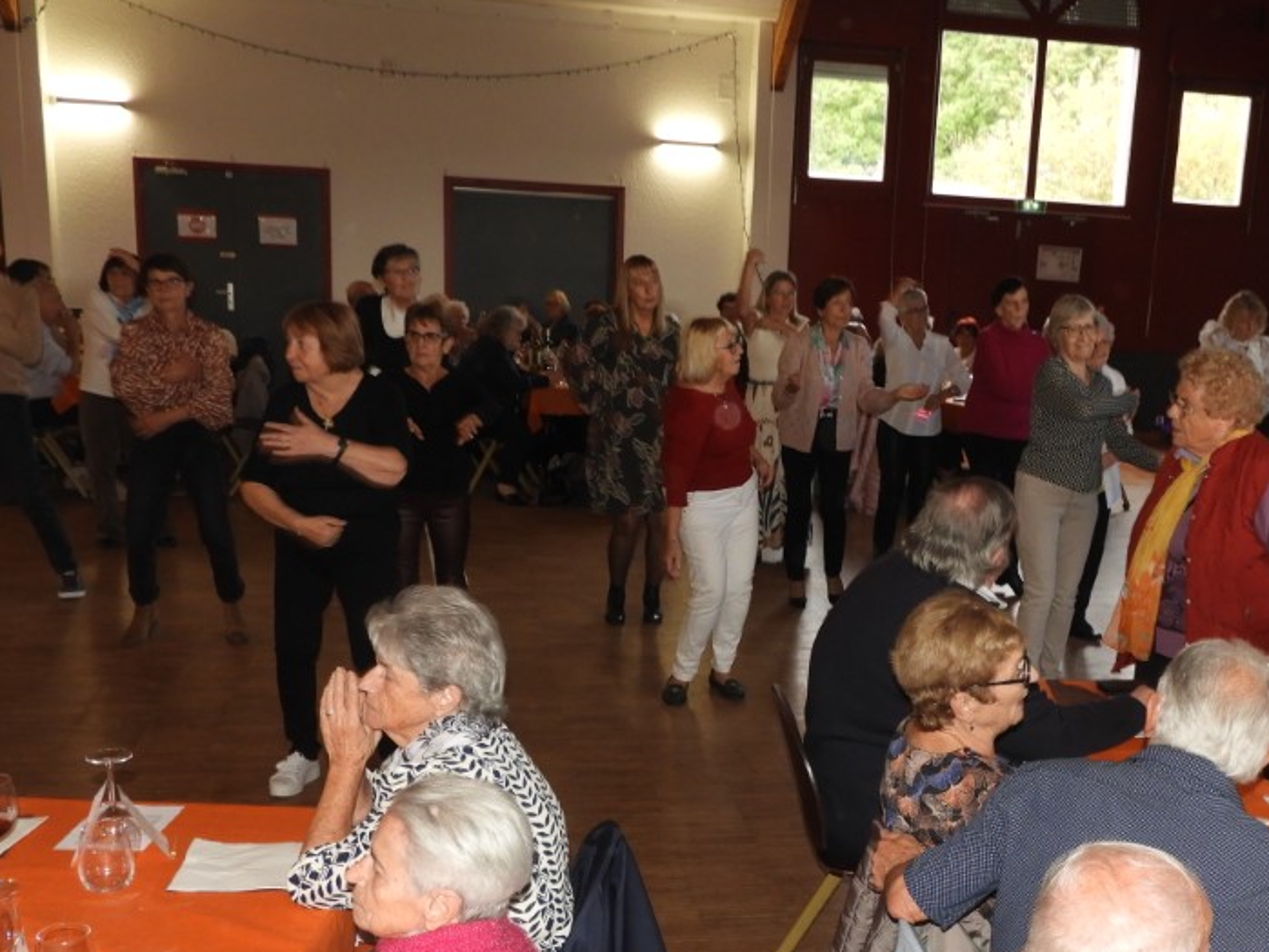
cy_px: 656
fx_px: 1614
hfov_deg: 42.4
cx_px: 829
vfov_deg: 32.5
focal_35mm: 44
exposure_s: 1/30
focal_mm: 5.4
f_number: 3.5
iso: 200
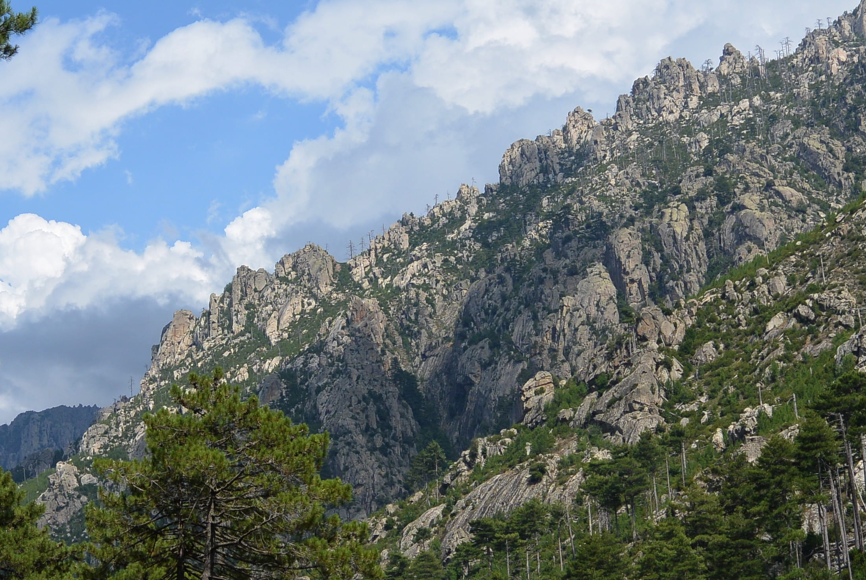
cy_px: 286
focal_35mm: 86
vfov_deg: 15.9
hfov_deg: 23.6
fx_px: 2071
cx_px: 368
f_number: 5
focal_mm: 18.2
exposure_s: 1/1000
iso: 100
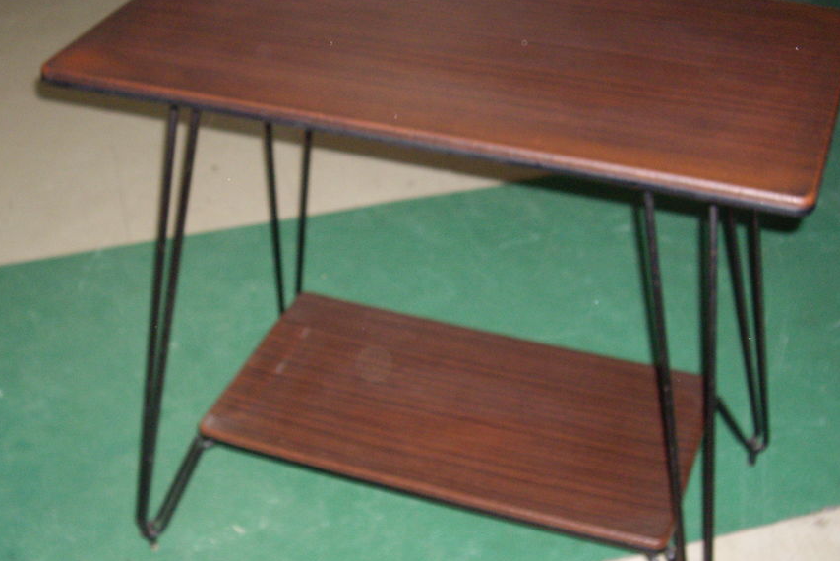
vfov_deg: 24.2
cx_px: 422
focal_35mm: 56
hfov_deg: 35.6
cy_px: 294
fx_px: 1307
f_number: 3.1
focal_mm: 9.6
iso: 400
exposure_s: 1/50
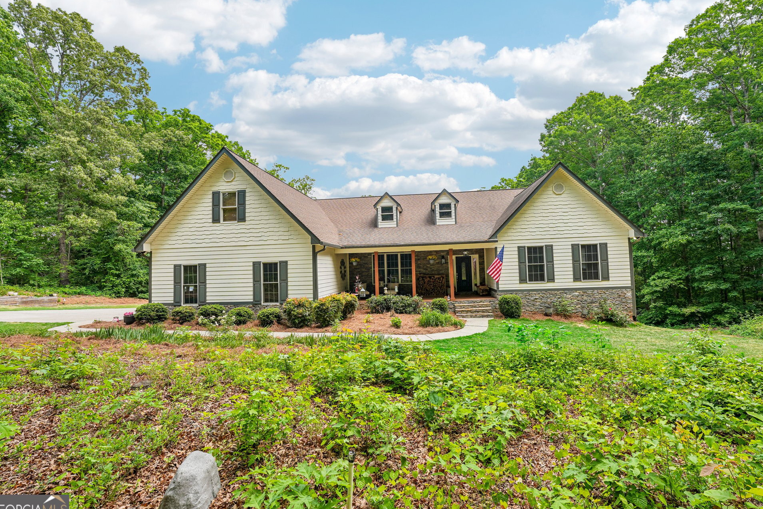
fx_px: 318
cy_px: 249
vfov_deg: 77.3
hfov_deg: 100.3
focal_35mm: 15
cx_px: 396
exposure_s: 1/160
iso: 100
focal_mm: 14
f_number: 8
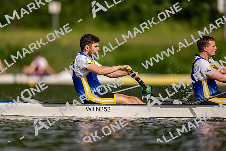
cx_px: 113
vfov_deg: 2.3
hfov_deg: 3.4
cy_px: 76
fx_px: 3767
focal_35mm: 600
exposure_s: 1/2500
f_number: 4
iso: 180
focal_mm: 600
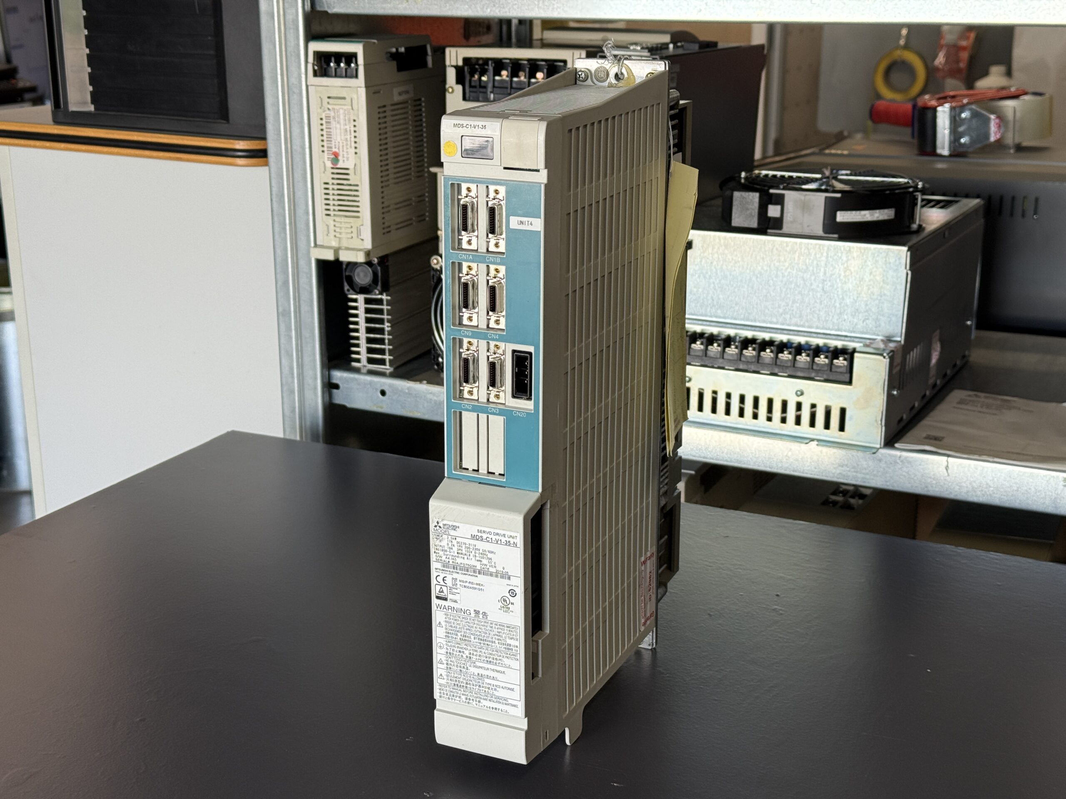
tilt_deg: -16.9
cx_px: 533
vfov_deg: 30.3
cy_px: 400
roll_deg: -0.3
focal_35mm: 48
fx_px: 1478
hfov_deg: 39.7
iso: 50
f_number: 1.78
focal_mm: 6.76
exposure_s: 1/219
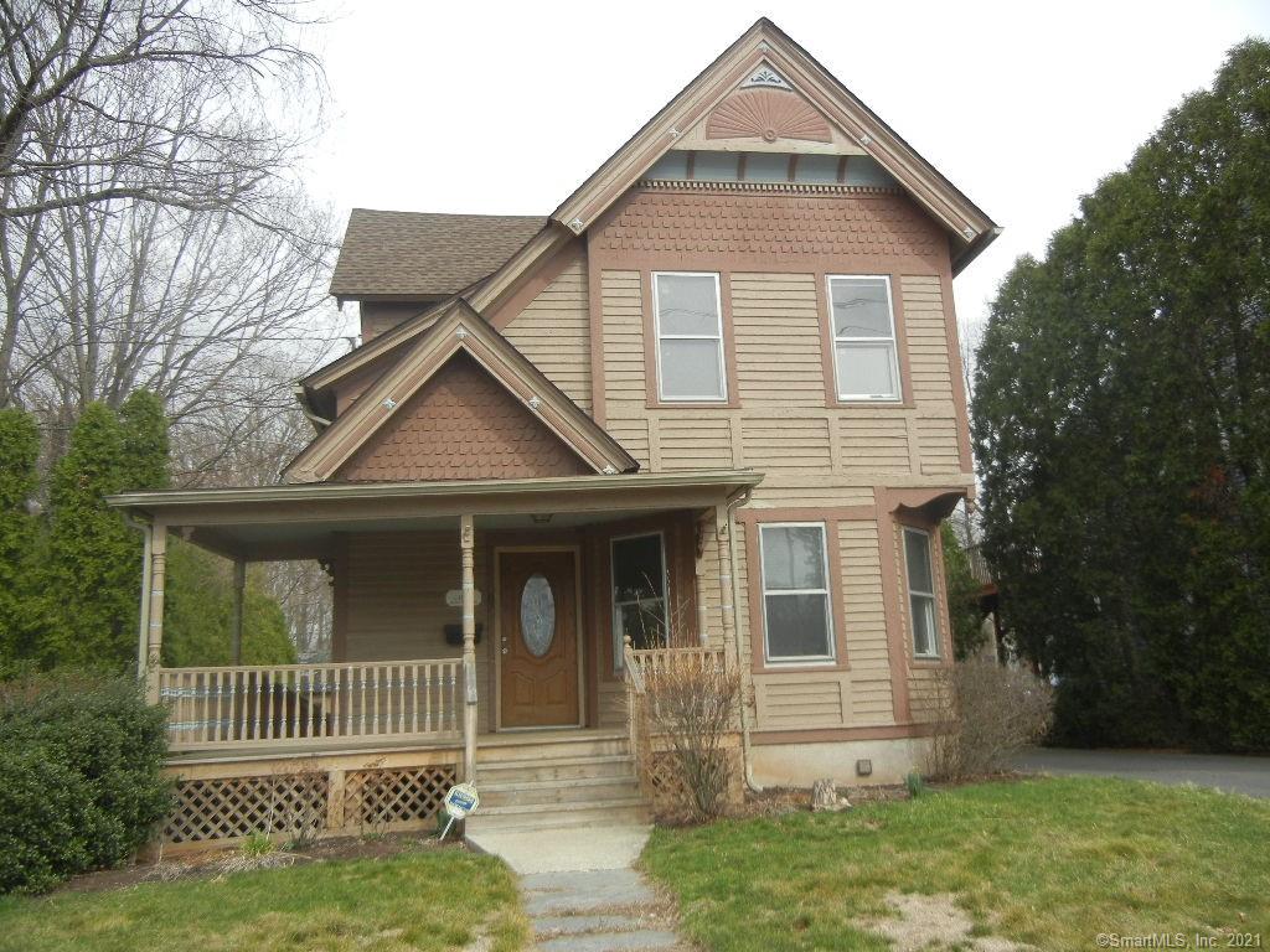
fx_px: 1101
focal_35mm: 30
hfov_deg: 60.0
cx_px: 635
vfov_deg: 46.8
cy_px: 476
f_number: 3.5
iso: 160
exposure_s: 1/804
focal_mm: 5.4
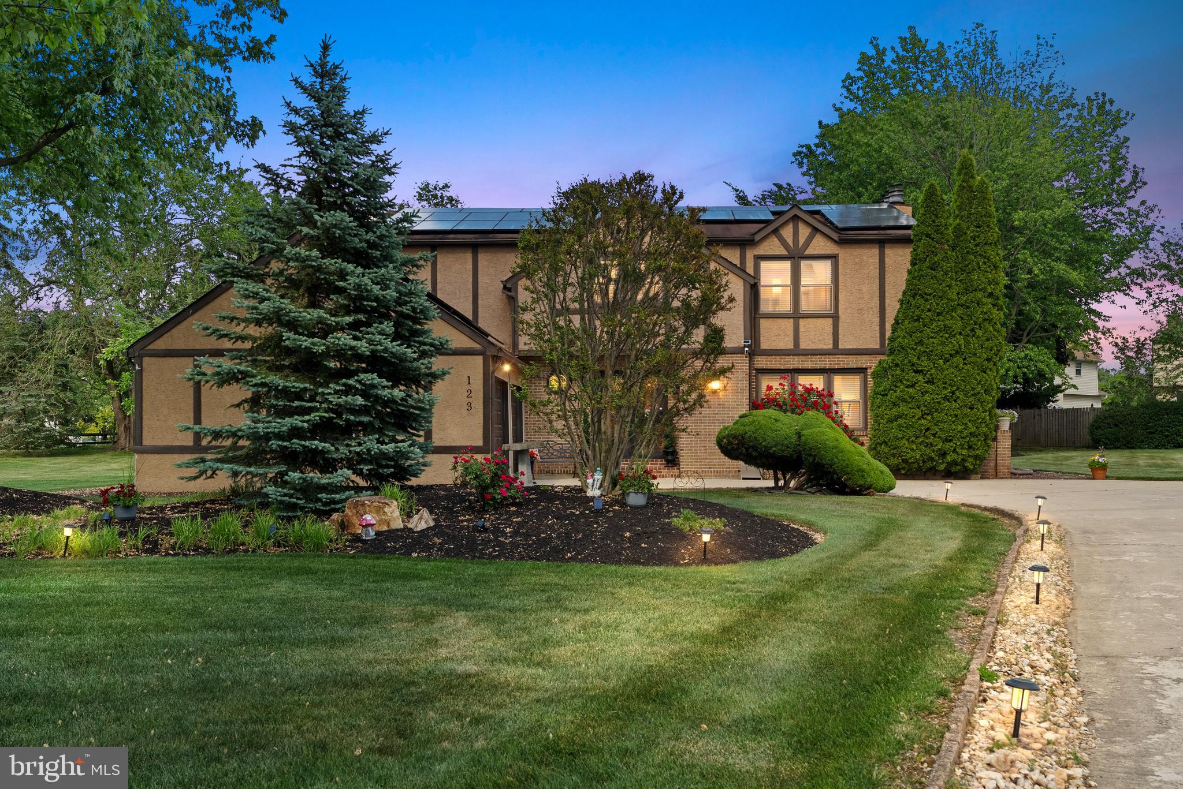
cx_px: 592
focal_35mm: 35
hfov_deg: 54.4
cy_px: 394
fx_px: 1150
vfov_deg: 37.9
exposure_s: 1/400
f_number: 6.3
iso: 640
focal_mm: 35
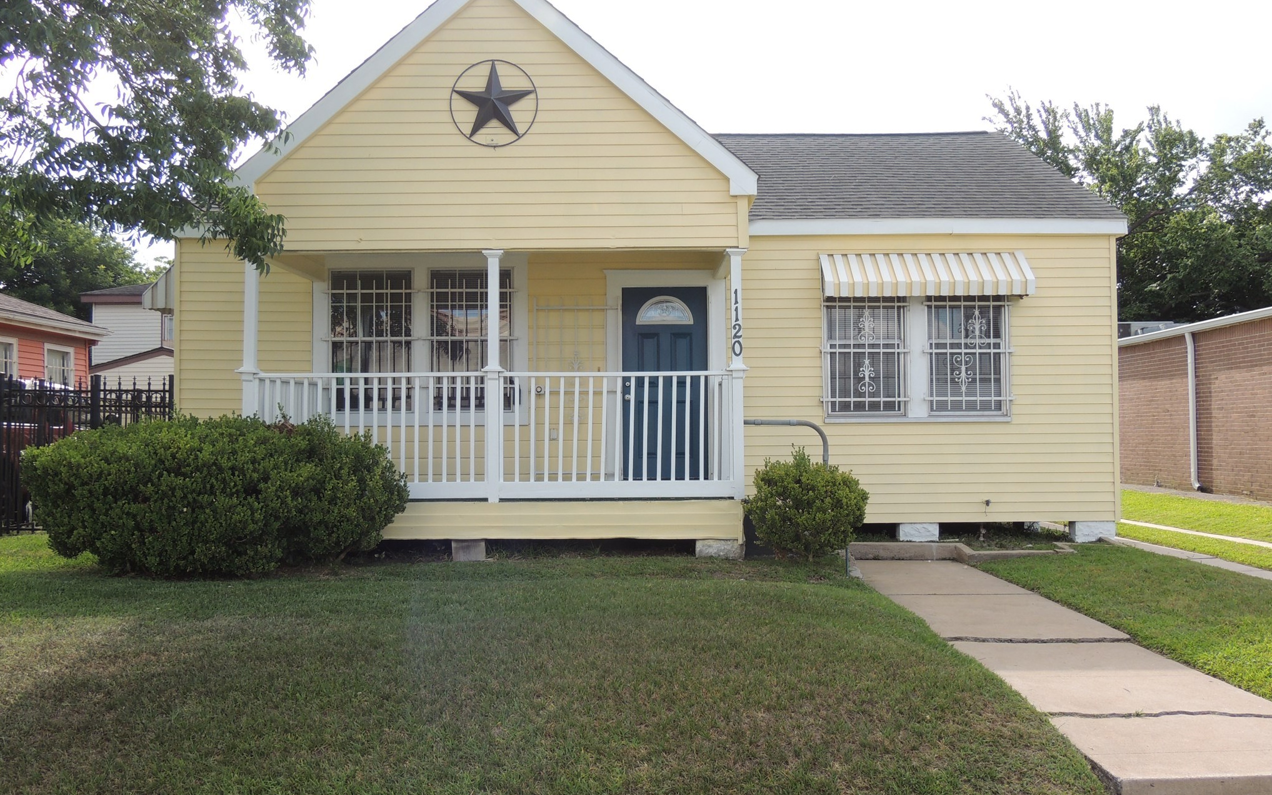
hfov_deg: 59.7
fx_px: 1109
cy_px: 409
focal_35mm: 32
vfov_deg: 39.4
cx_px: 634
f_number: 3.1
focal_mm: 5.3
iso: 100
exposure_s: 1/400
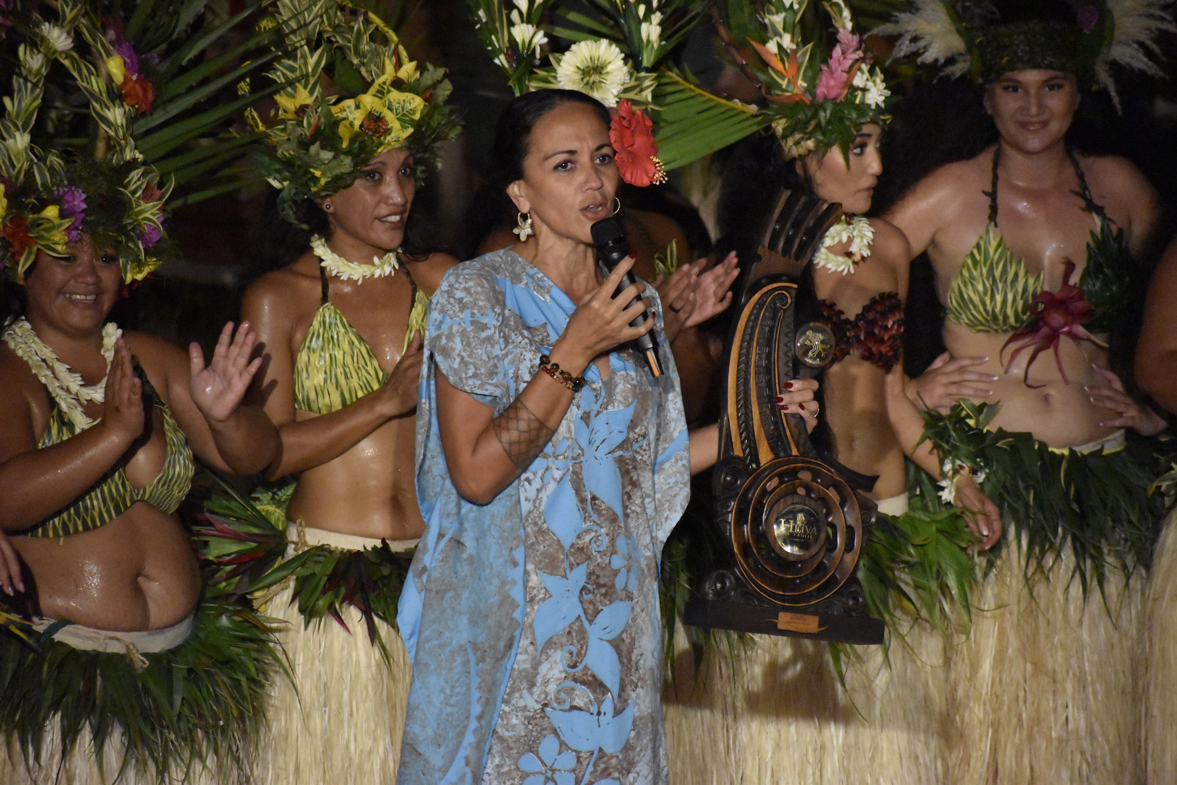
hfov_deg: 7.0
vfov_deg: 4.7
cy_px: 392
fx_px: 9562
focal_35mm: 292
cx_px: 588
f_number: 5.3
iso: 10000
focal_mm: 195
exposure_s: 1/250
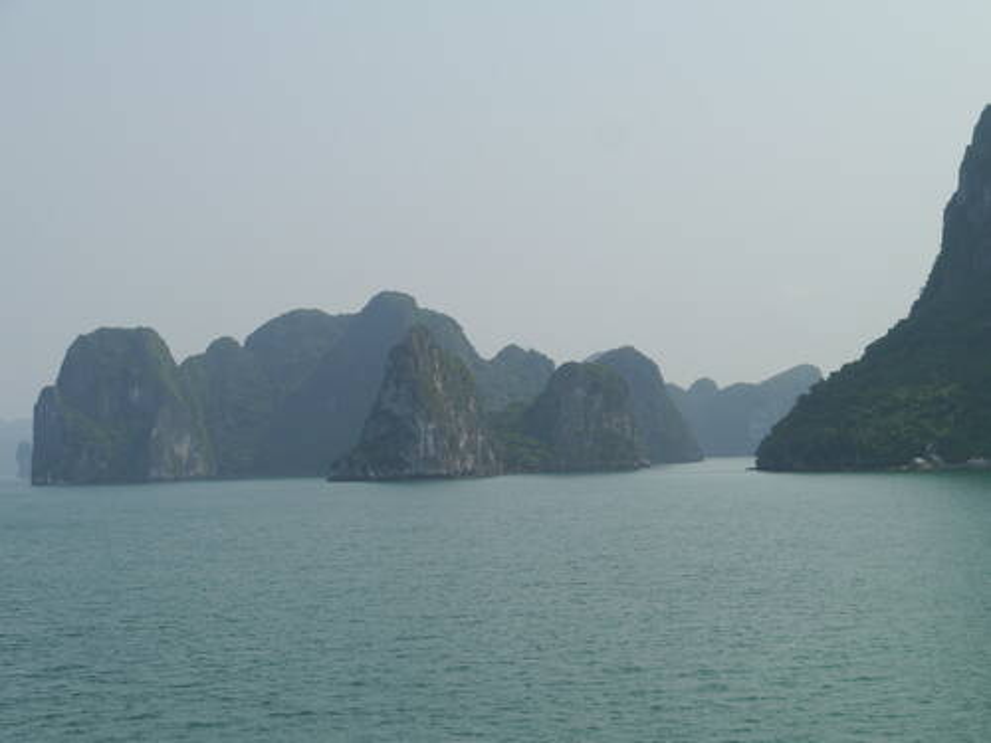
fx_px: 1947
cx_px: 496
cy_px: 372
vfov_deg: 21.6
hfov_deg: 28.6
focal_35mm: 68
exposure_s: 1/320
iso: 160
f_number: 10
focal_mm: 34
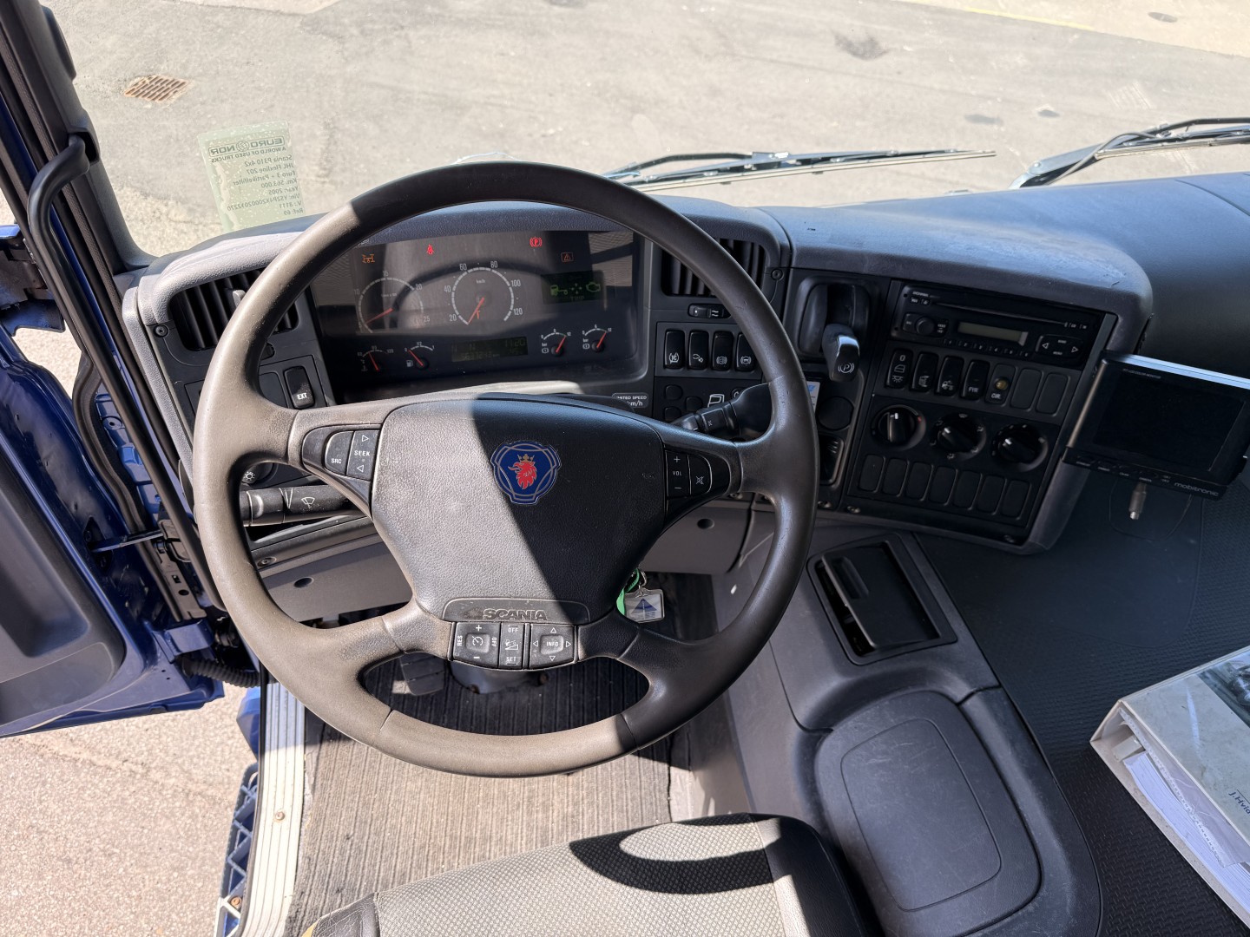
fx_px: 867
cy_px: 468
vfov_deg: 56.8
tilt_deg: -45.6
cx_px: 625
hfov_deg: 71.6
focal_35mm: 24
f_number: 1.78
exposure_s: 1/571
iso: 80
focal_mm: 6.76
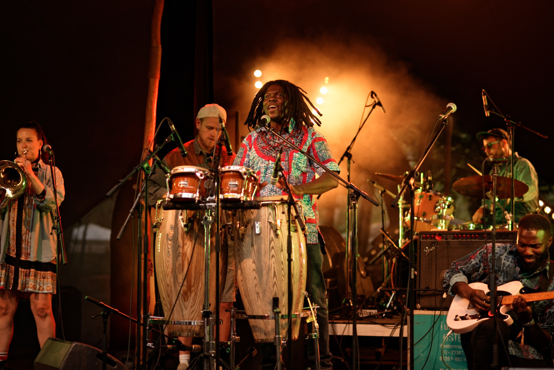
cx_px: 277
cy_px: 185
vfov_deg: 16.1
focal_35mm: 85
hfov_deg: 23.9
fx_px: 1309
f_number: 2.8
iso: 720
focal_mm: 85
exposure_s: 1/1000
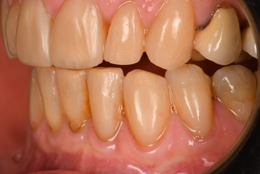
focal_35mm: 206
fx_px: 1487
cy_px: 53
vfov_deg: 6.7
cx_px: 127
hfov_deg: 10.0
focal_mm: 105
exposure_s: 1/160
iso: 200
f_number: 32
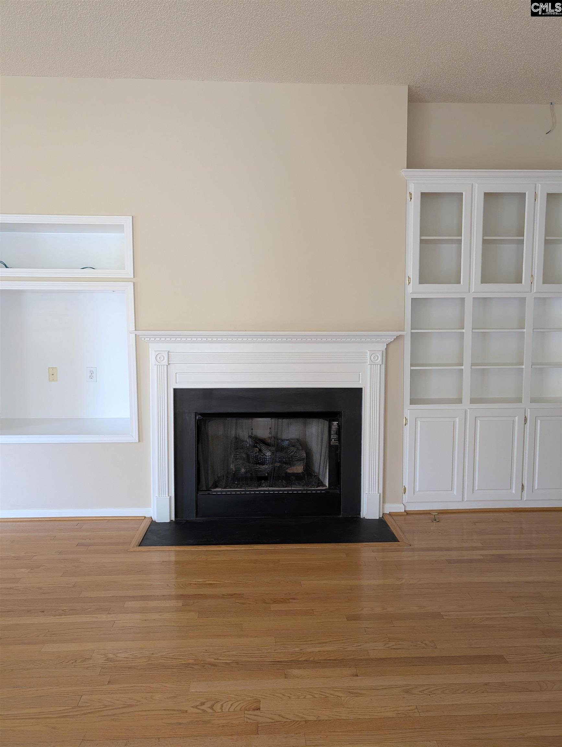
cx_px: 281
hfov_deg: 56.9
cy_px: 374
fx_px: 518
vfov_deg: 71.5
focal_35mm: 24
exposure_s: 1/80.8
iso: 195
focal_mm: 6.9
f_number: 1.68
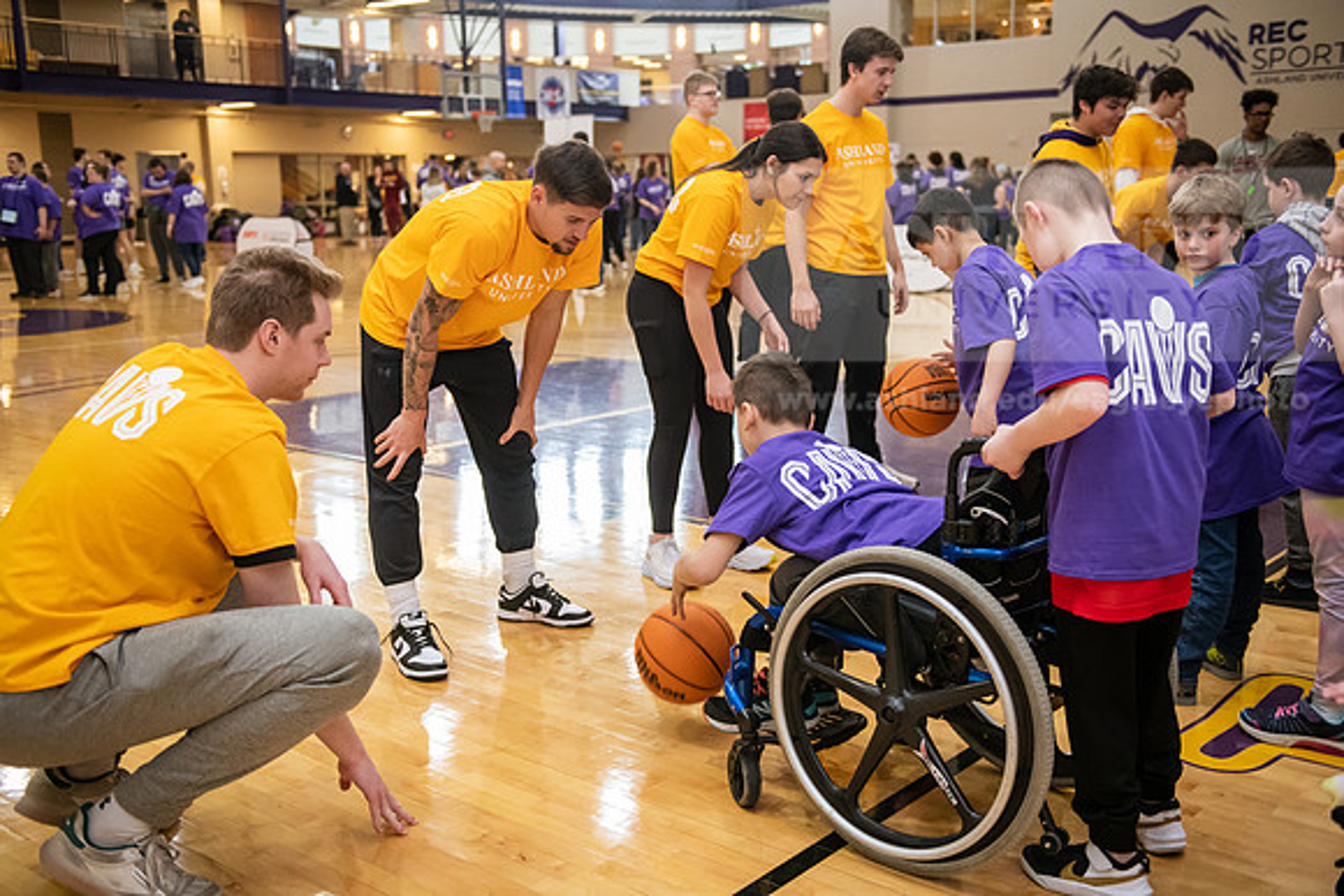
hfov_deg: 50.7
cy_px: 448
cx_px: 672
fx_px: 1419
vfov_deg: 35.1
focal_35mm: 38
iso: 2500
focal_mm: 38
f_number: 3.2
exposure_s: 1/200
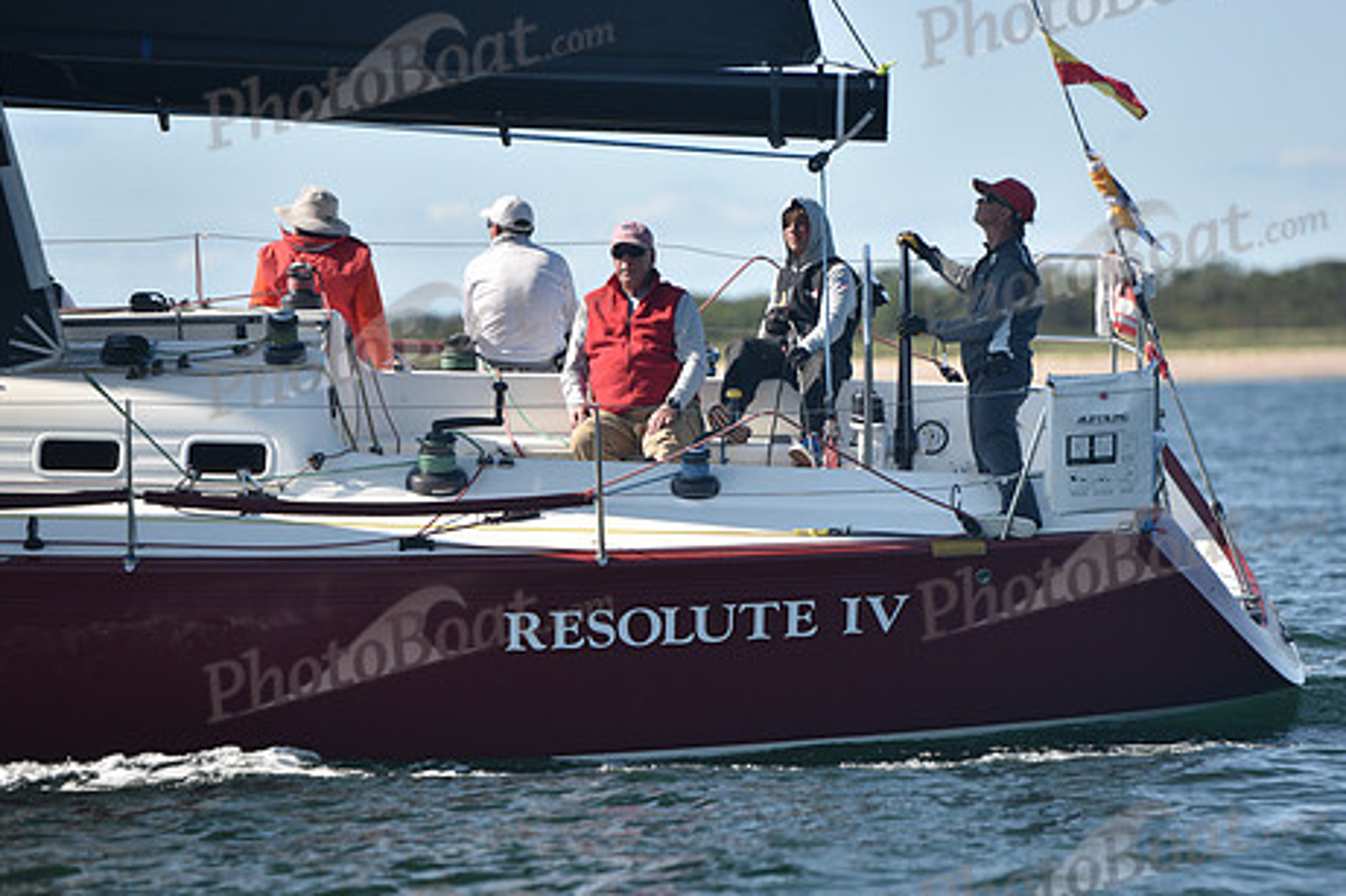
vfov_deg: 5.9
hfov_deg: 8.8
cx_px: 768
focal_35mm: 233
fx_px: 8708
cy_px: 454
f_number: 3.2
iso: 250
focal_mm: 185
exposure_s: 1/1600
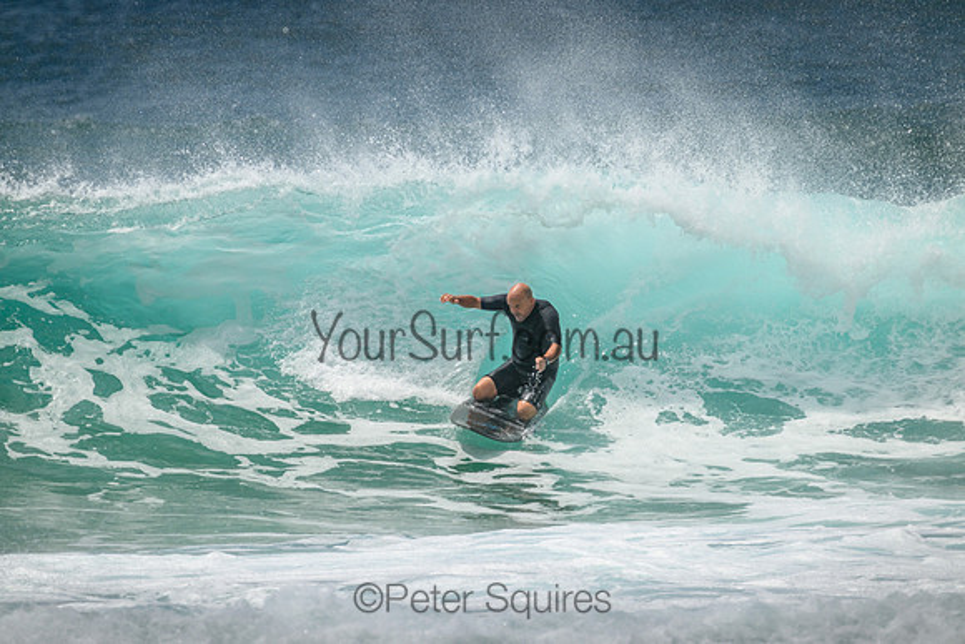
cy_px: 322
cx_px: 482
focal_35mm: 800
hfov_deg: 2.6
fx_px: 21448
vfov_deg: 1.7
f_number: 11
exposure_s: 1/2000
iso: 400
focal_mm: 800
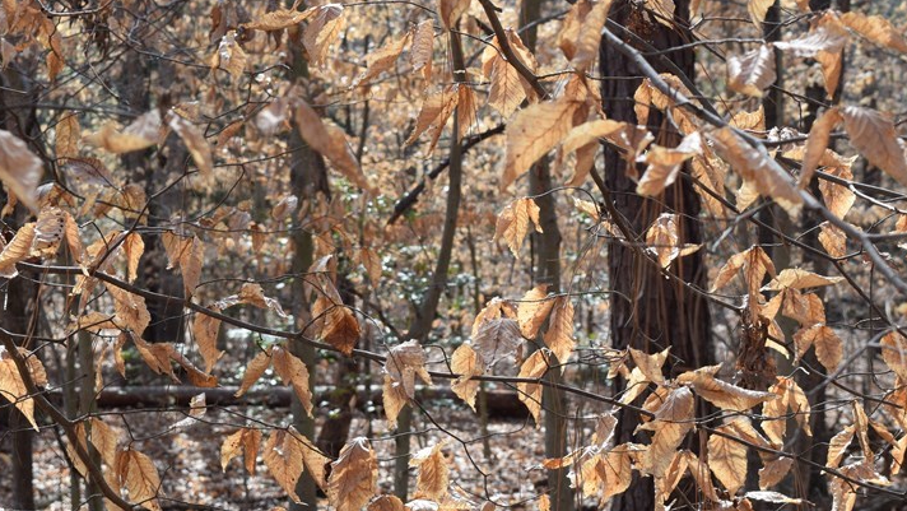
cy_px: 342
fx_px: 2593
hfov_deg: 19.8
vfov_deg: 11.2
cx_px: 470
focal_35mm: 108
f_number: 8
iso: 400
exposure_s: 1/250
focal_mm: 45
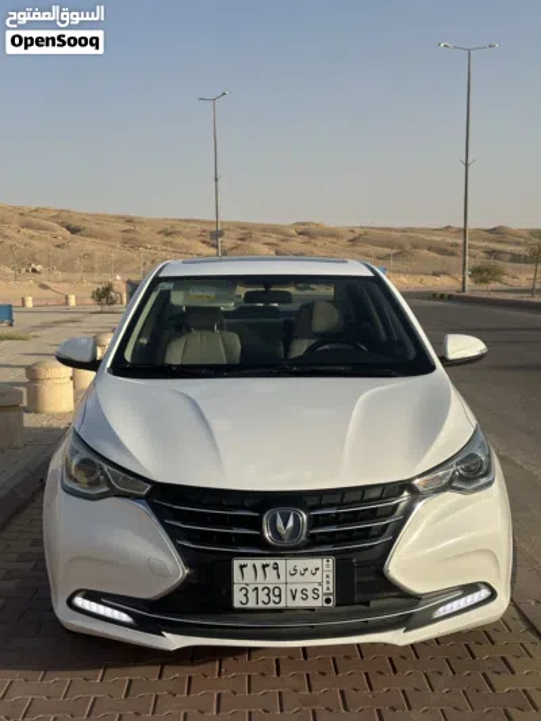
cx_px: 270
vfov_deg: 39.6
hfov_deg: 30.3
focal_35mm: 48
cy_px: 360
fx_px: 1000
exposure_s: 1/4184
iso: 64
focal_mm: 6.86
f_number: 1.78
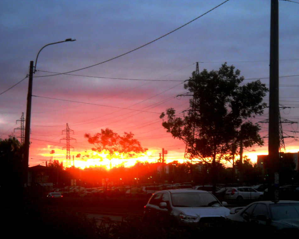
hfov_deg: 14.8
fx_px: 1151
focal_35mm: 130
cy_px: 119
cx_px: 143
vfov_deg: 11.9
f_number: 6
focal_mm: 20.49
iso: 250
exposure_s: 1/30
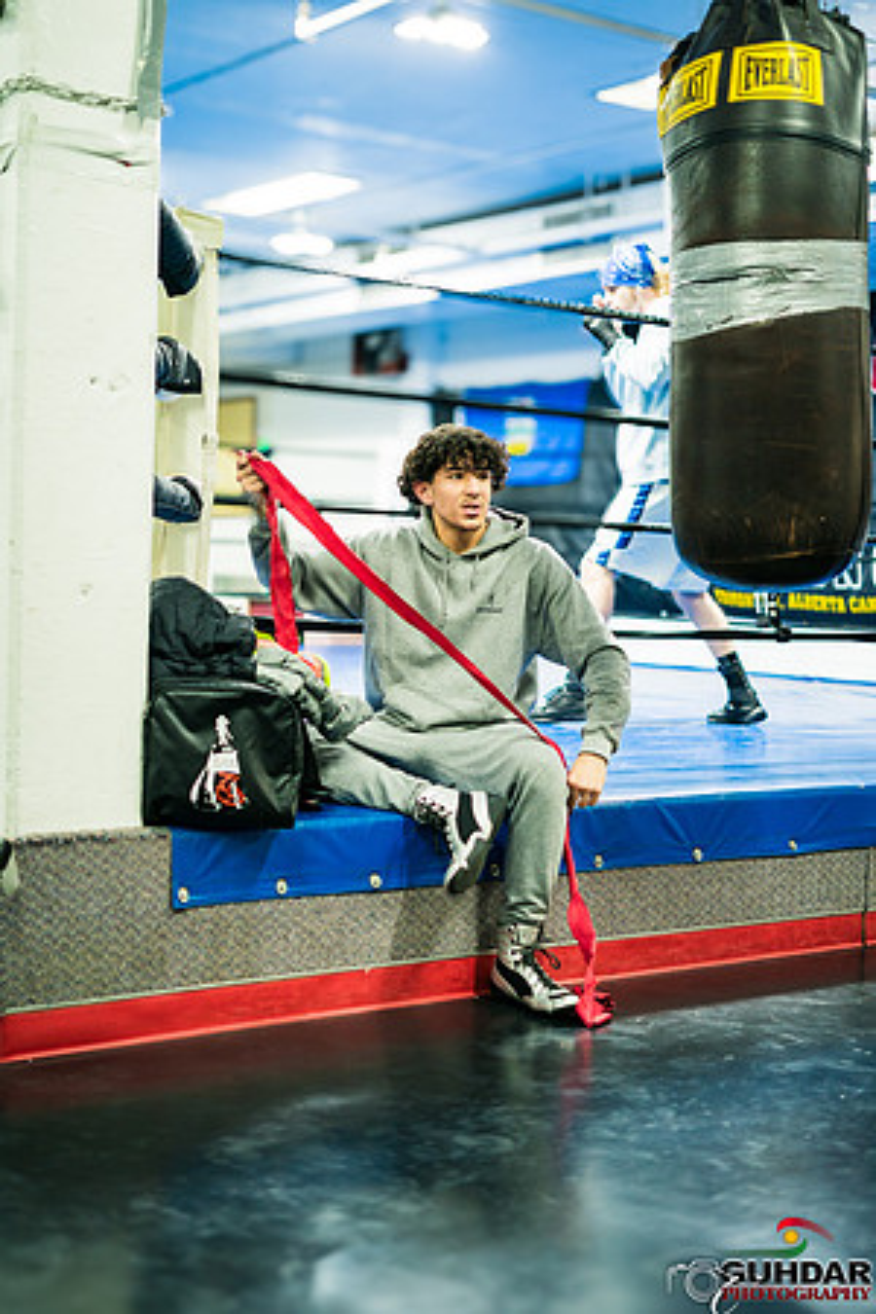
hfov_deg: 27.0
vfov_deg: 39.6
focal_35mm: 50
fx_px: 1825
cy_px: 657
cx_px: 438
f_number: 1.8
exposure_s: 1/250
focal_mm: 50
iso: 1250
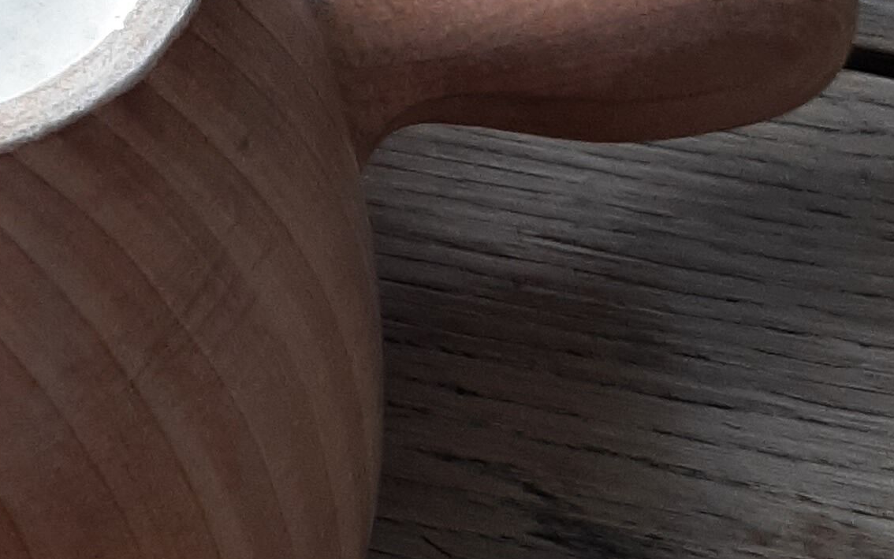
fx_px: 2388
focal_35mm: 98
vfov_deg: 12.9
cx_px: -270
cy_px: -187
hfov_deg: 19.5
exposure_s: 1/100
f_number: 1.7
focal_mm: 3.93
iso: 64
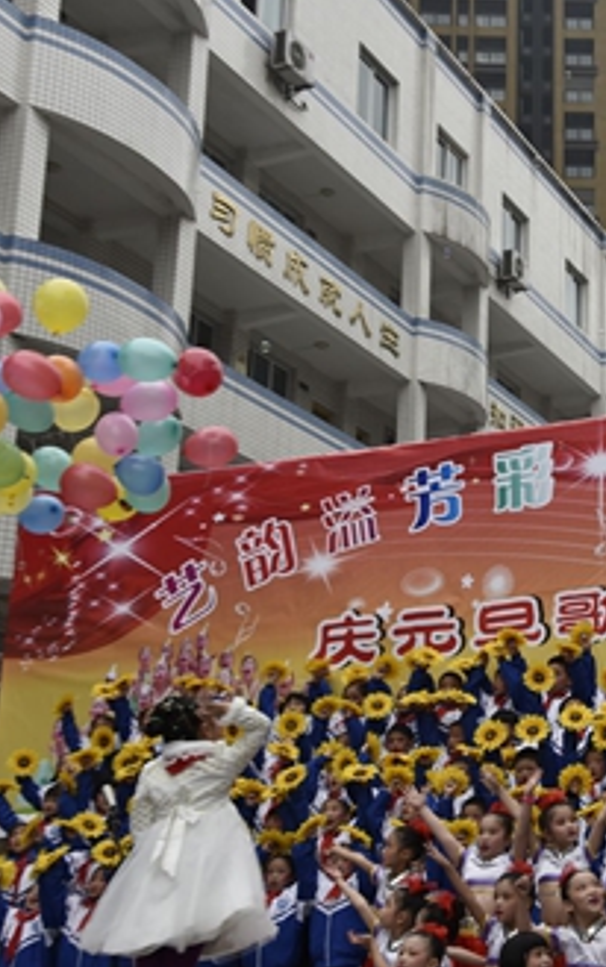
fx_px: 1636
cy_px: 482
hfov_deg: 20.0
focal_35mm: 62
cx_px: 674
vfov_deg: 33.0
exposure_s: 1/125
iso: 400
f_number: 5.6
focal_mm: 40
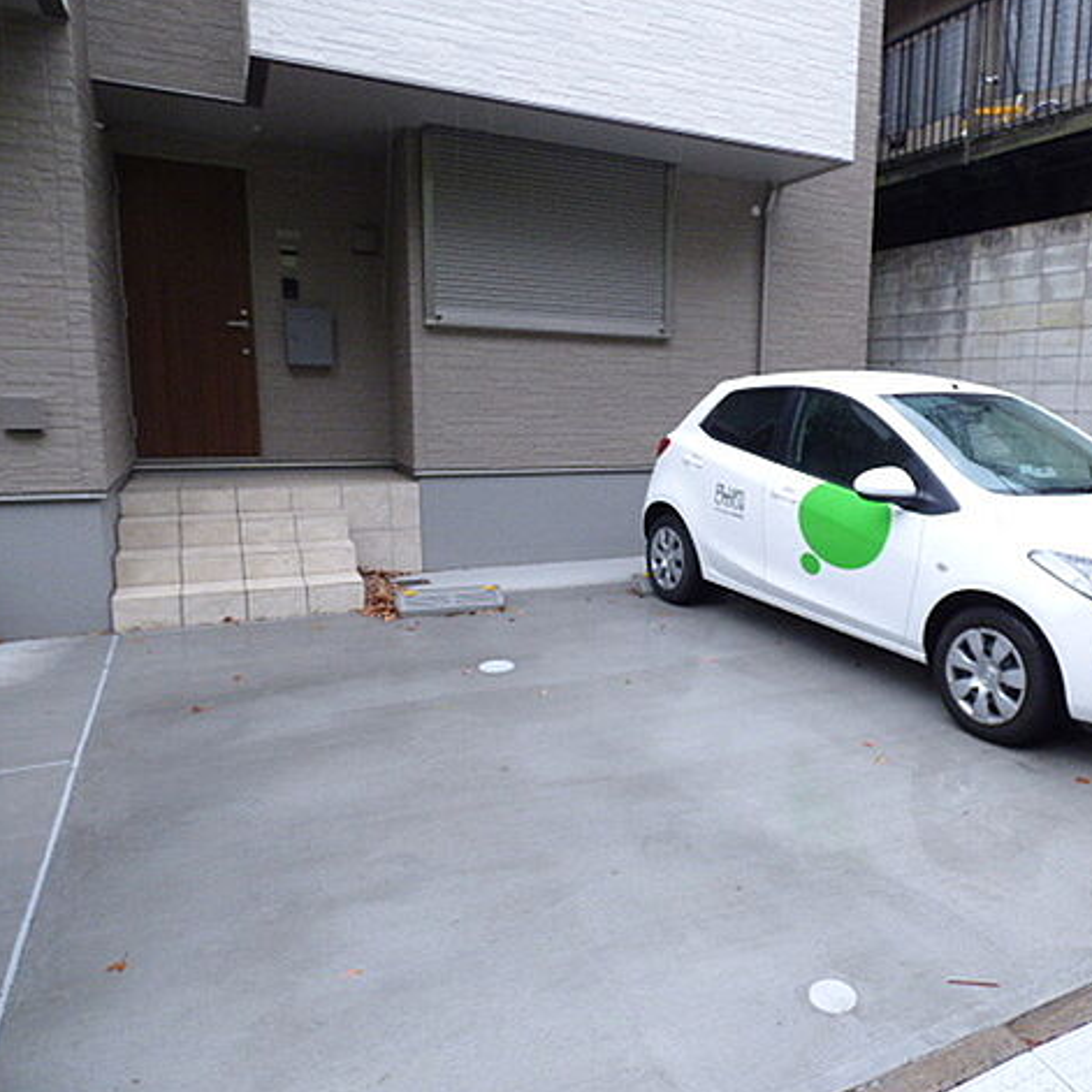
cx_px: 719
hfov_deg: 63.5
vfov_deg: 65.0
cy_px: 543
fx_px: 857
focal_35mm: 24
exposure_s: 1/60
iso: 250
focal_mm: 3.58
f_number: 2.8
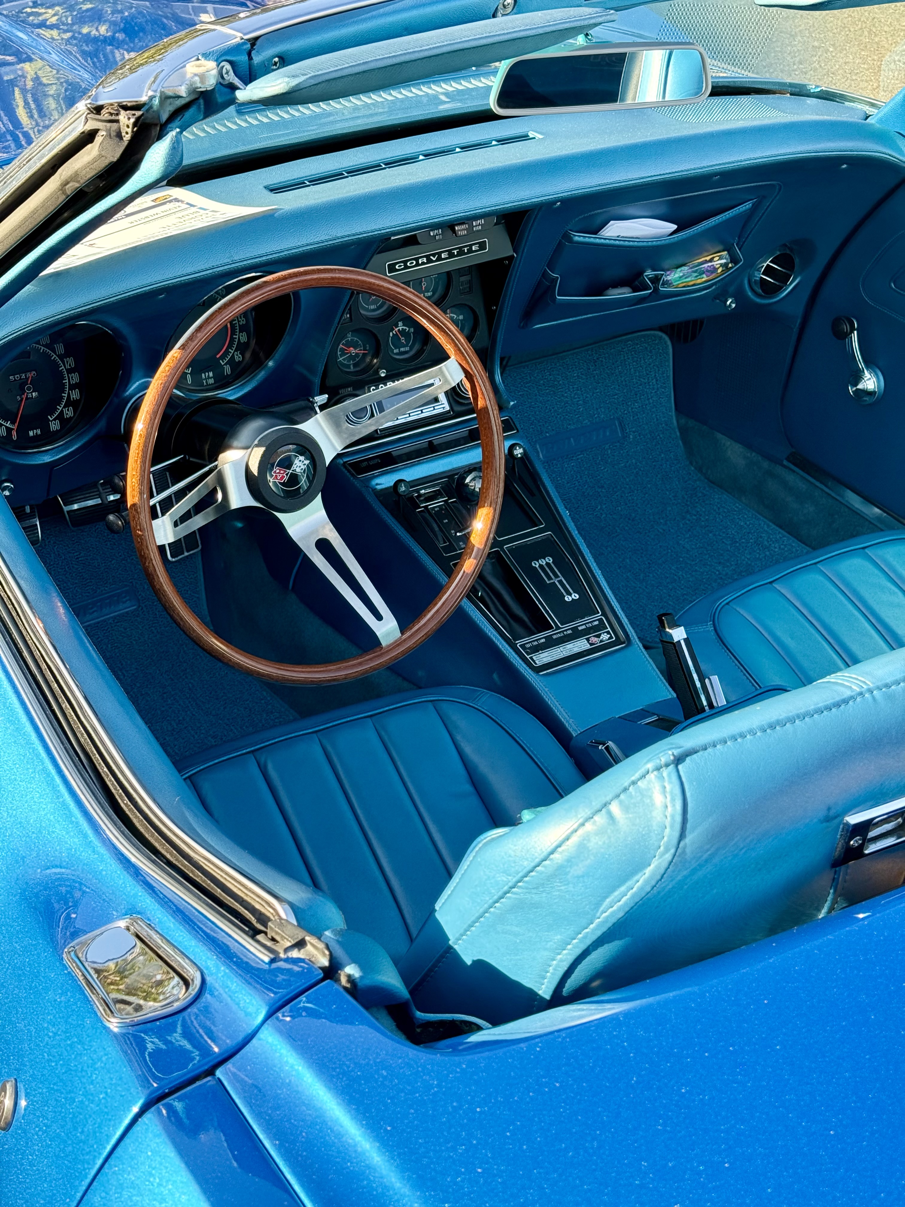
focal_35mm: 48
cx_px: 452
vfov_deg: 39.7
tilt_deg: -34.3
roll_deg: +0.0
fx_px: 1673
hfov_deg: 30.3
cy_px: 604
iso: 200
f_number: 1.78
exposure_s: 1/198
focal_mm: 6.76
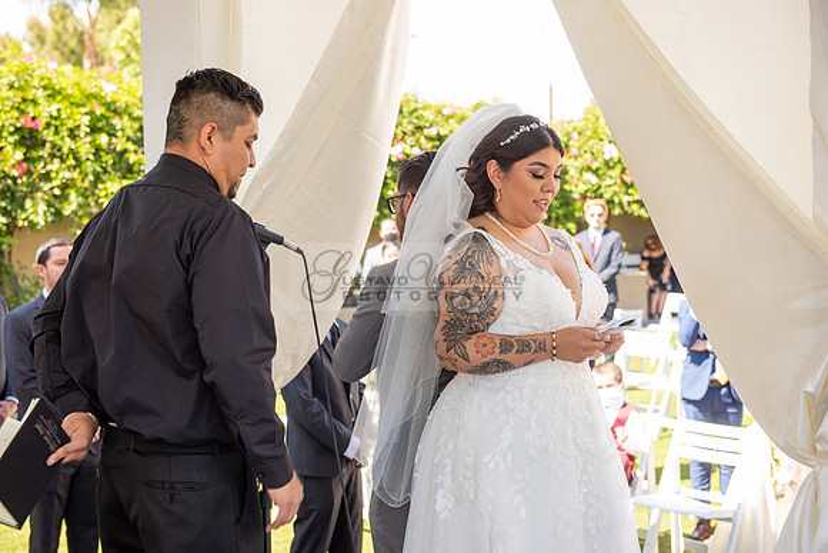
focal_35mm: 55
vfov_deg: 24.6
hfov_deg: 36.2
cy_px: 276
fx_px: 1265
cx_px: 414
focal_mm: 55
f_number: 4
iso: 100
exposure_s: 1/100
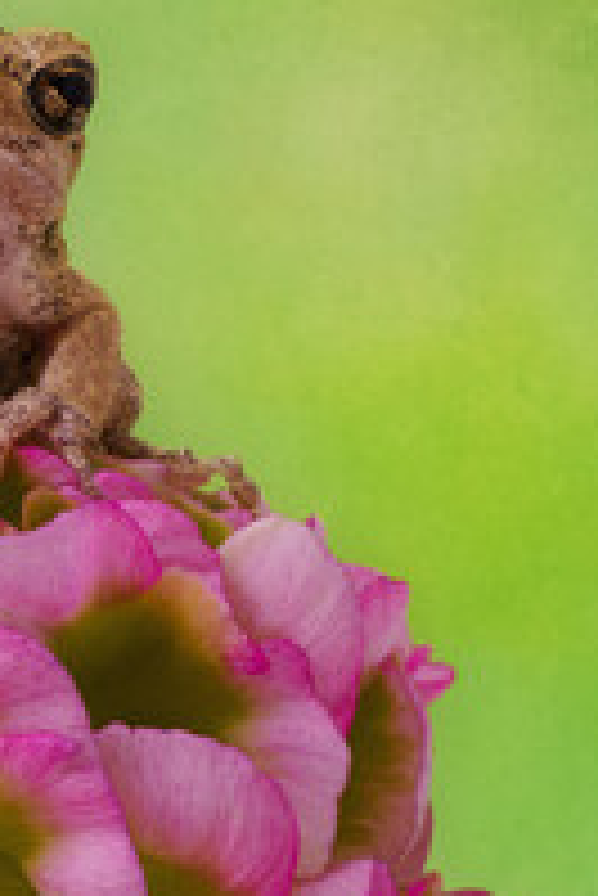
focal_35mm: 678
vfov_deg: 3.0
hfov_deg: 2.0
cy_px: 887
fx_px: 16863
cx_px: -261
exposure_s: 1/200
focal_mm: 180
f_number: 16
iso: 80
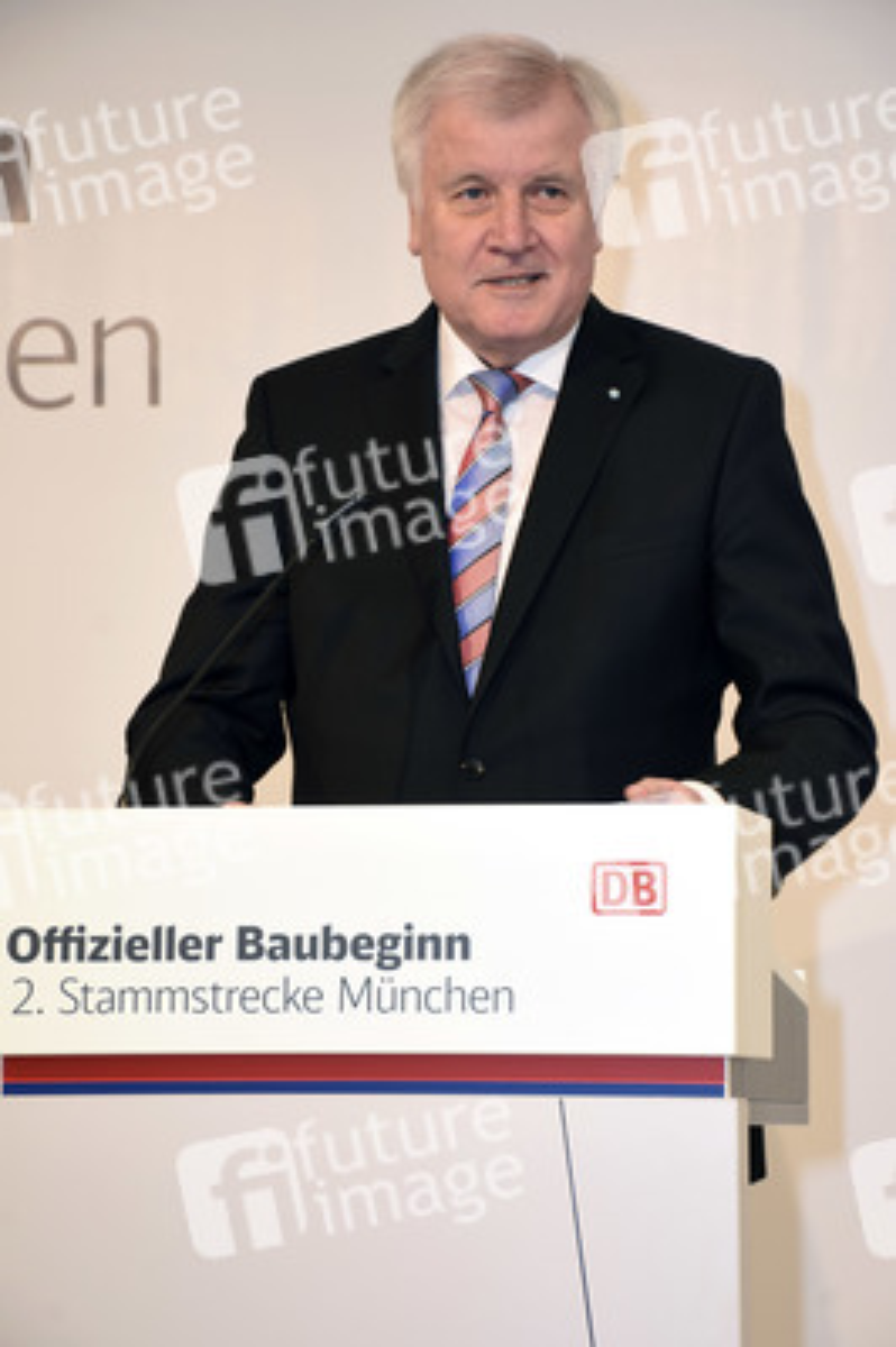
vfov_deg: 17.1
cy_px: 674
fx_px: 4487
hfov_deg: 11.4
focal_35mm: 120
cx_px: 448
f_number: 6.3
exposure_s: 1/160
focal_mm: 80
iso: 500
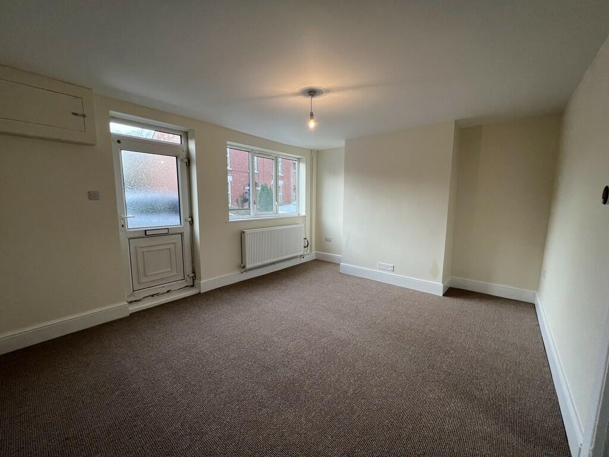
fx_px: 229
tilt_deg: -6.4
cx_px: 304
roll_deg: -0.5
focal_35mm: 13
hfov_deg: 106.2
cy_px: 228
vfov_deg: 89.9
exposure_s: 1/100
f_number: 1.8
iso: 80
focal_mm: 1.57
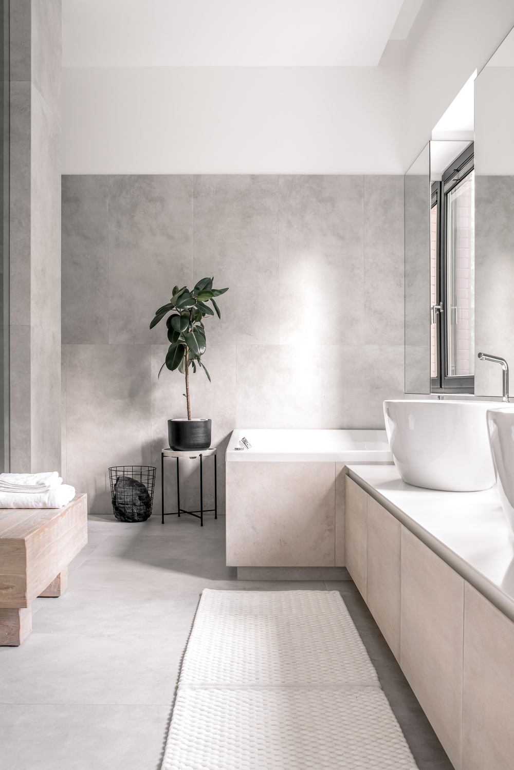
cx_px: 257
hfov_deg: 37.9
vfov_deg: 54.4
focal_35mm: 35
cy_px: 385
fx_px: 749
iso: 250
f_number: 8
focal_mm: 35
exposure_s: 1/15
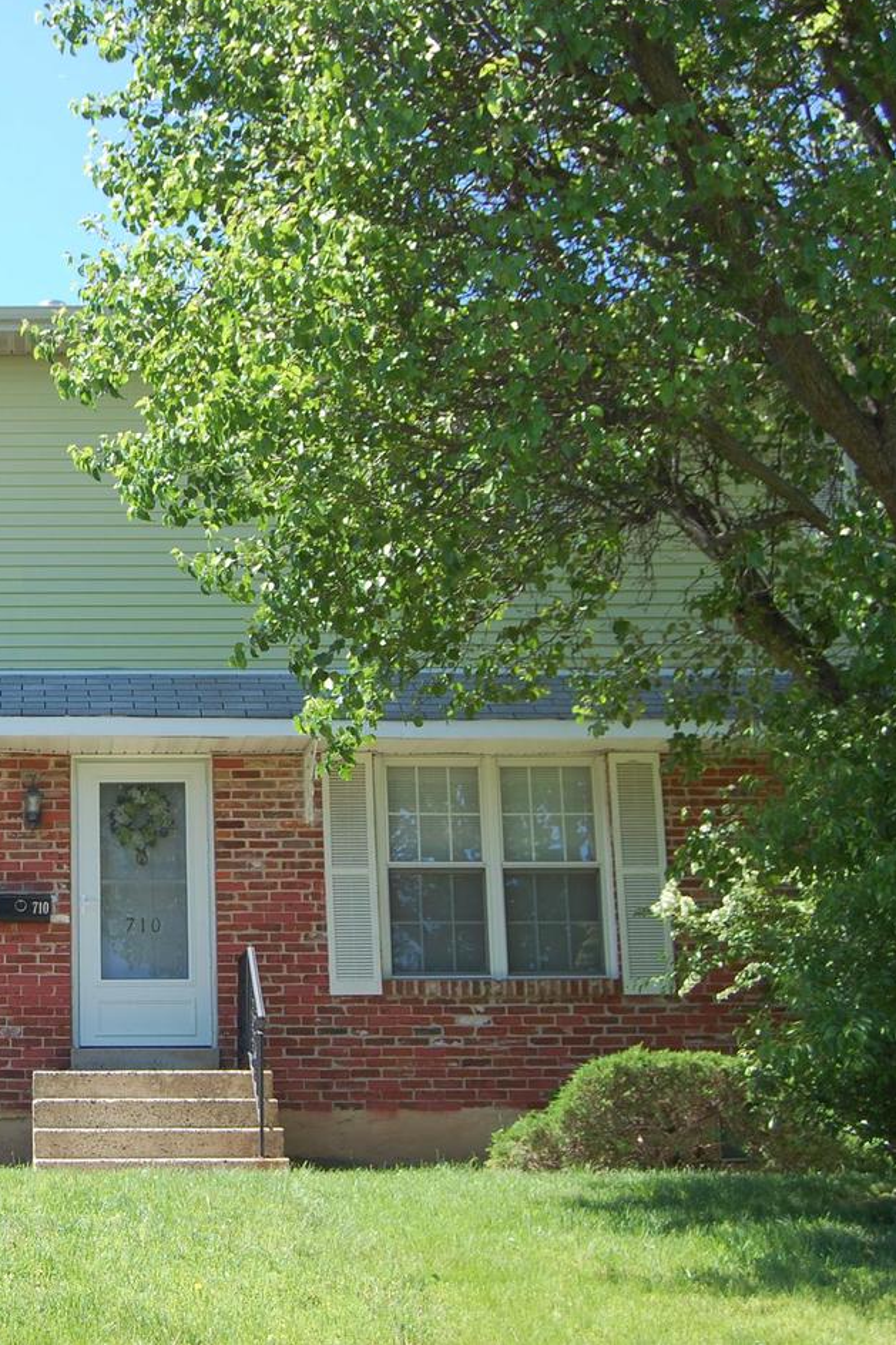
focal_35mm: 64
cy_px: 665
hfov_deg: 20.5
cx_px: -10
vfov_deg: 31.4
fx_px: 2390
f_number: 7.1
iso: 200
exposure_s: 1/200
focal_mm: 28
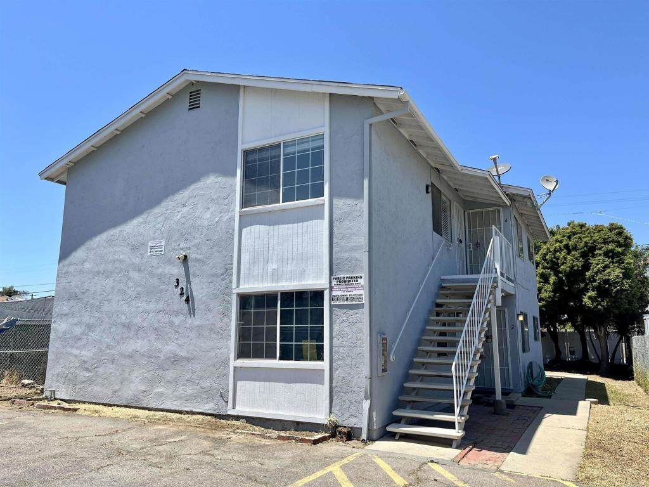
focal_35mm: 26
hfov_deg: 67.3
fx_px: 487
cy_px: 244
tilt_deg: +10.6
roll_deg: -0.2
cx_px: 324
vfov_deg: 53.1
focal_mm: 5.1
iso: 50
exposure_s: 1/3413
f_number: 1.6
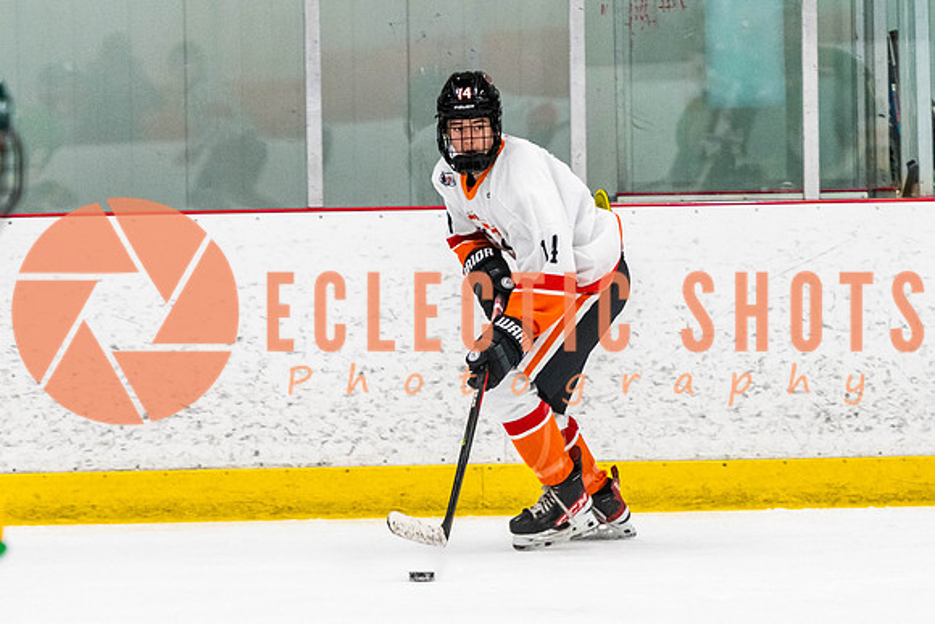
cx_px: 595
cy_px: 313
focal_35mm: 298
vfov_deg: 4.6
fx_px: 7736
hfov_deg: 6.9
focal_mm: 135
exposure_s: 1/640
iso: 1600
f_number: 2.8
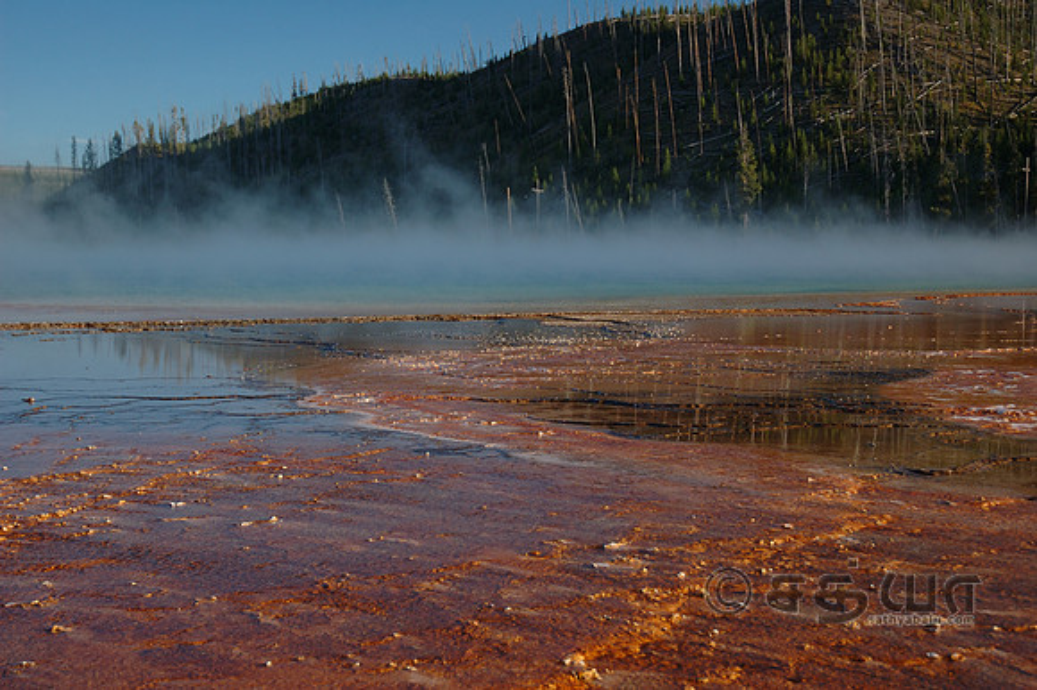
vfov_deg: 25.7
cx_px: 518
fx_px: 1511
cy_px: 345
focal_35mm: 52
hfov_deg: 37.9
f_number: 4.2
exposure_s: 1/200
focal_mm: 35
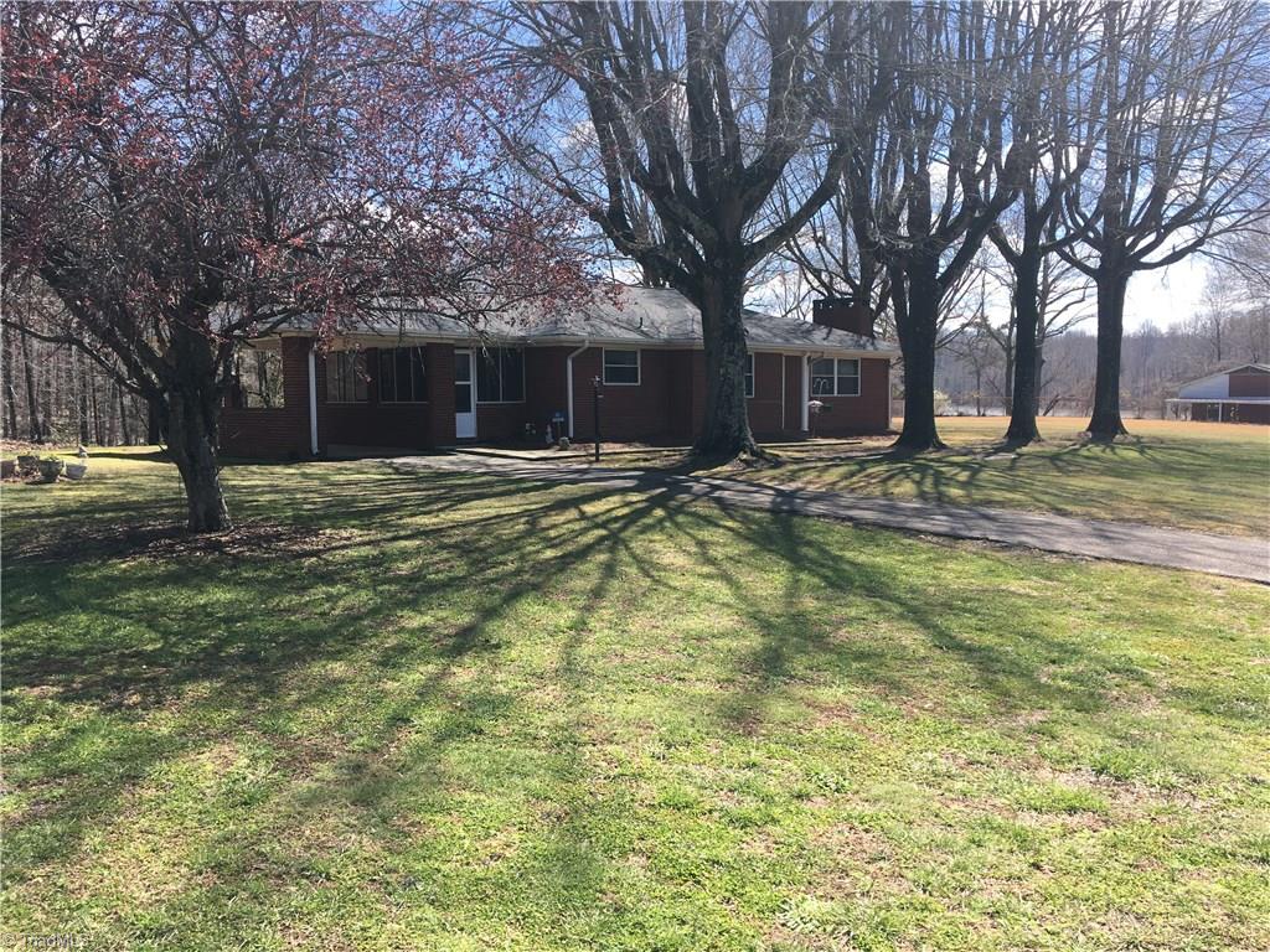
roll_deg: -0.2
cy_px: 476
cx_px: 635
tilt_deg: -5.5
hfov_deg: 61.7
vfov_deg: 48.2
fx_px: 1064
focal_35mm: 29
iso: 25
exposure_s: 1/732
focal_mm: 4.15
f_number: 2.2
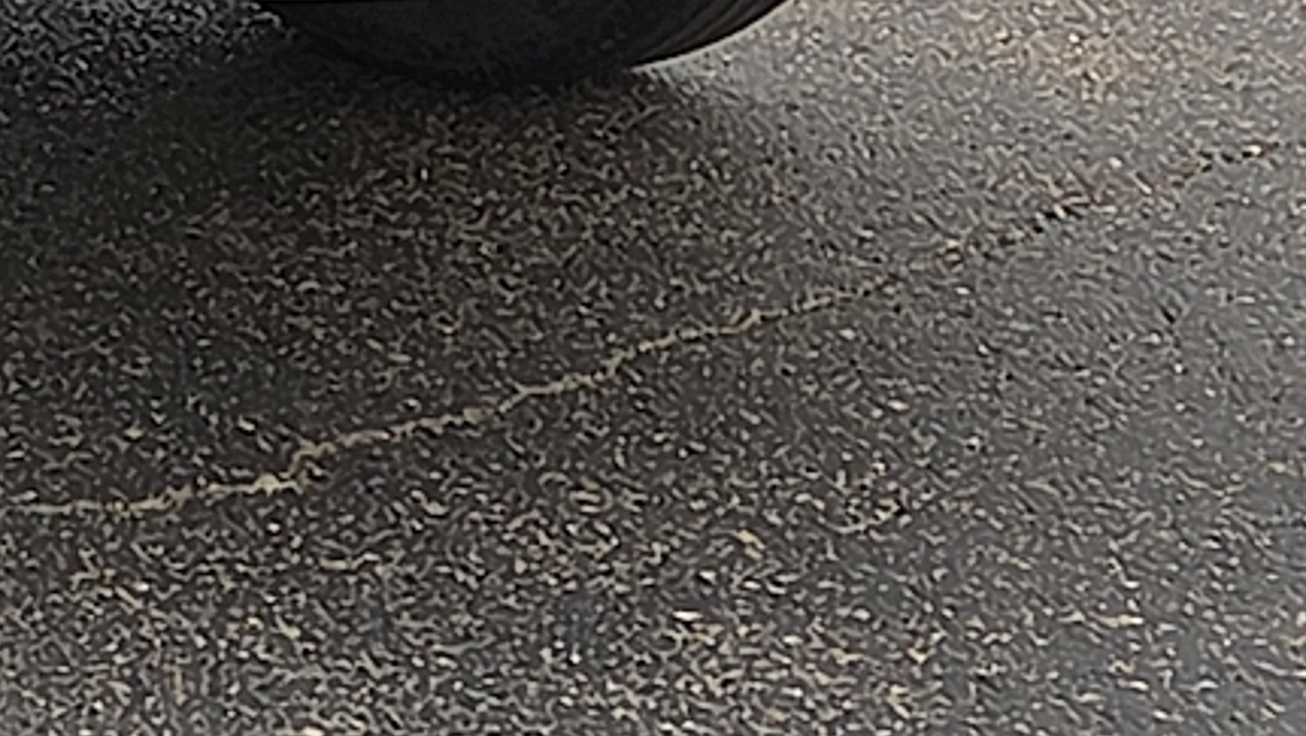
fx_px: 6999
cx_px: -773
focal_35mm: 202
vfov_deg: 5.8
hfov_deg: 10.2
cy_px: -1069
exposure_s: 1/1667
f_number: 1.8
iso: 76
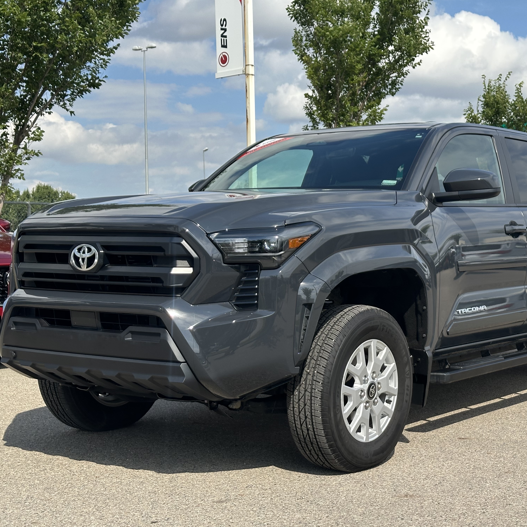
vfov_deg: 30.0
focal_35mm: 57
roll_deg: +1.4
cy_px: 263
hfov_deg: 29.9
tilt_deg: -1.4
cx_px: 341
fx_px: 982
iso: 64
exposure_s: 1/3597
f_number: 1.78
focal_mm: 6.86
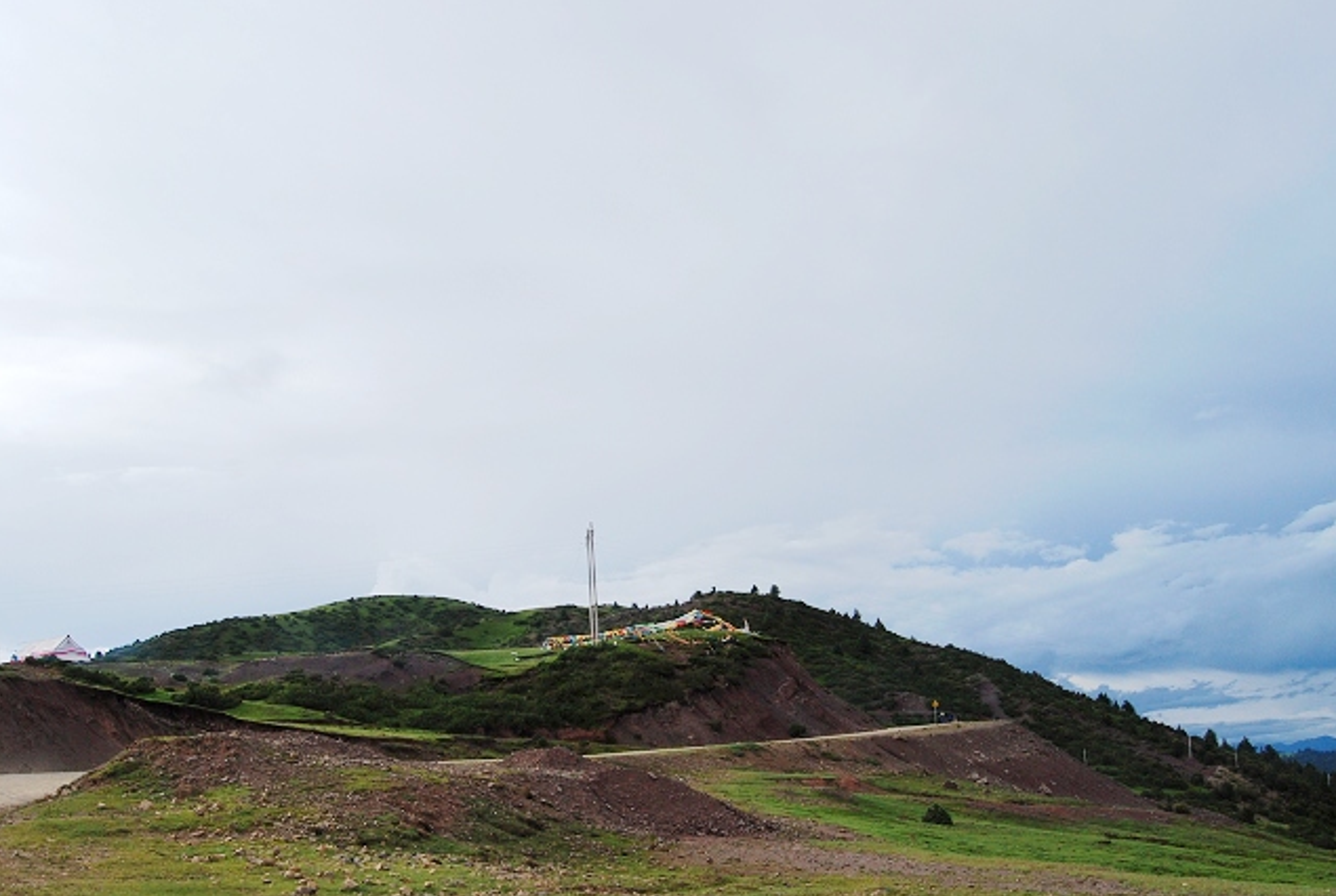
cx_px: 587
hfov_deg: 55.6
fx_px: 1264
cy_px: 518
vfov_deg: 38.9
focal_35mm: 34
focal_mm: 18
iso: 200
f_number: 10
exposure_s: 1/250
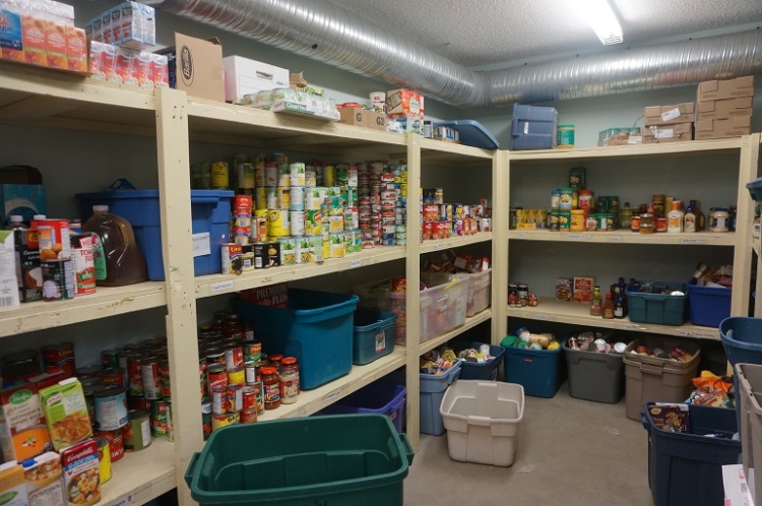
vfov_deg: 53.0
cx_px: 381
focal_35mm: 24
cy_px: 253
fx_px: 507
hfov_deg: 73.8
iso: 500
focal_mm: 16
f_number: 4
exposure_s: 1/60
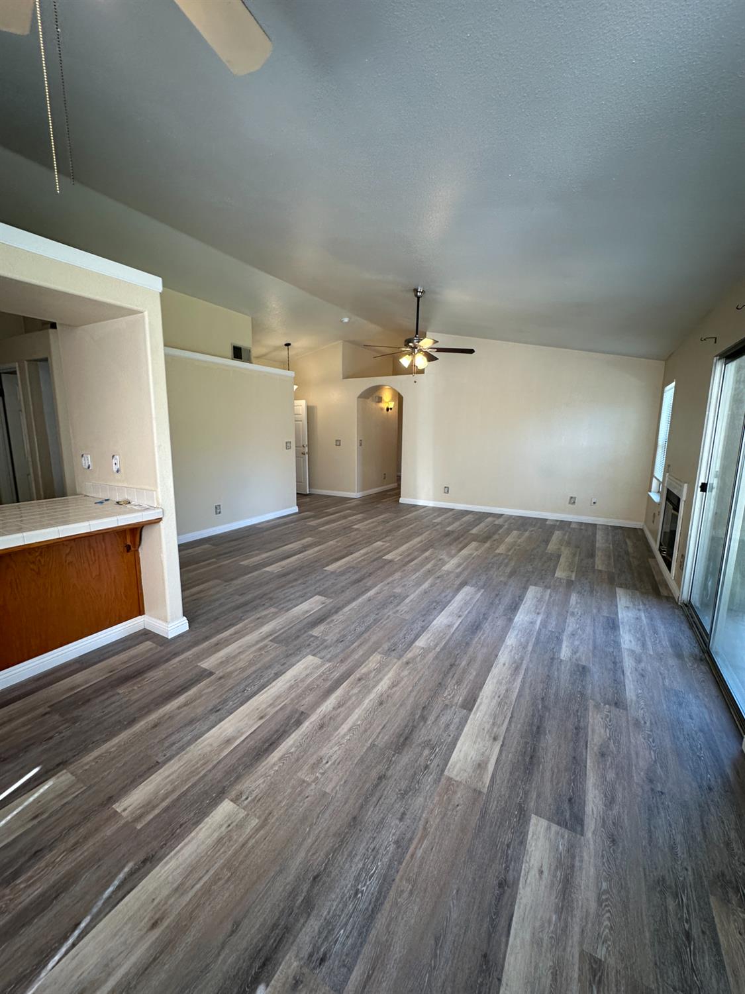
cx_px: 372
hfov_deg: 85.7
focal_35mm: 14
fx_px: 402
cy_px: 497
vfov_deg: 102.1
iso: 125
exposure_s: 1/120
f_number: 2.2
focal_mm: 2.22
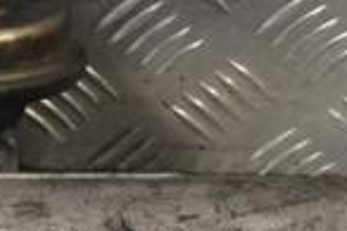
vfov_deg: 6.5
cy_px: 245
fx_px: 2022
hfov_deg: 9.7
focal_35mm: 210
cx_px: -26
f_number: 9
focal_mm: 34
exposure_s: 1/320
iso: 3200
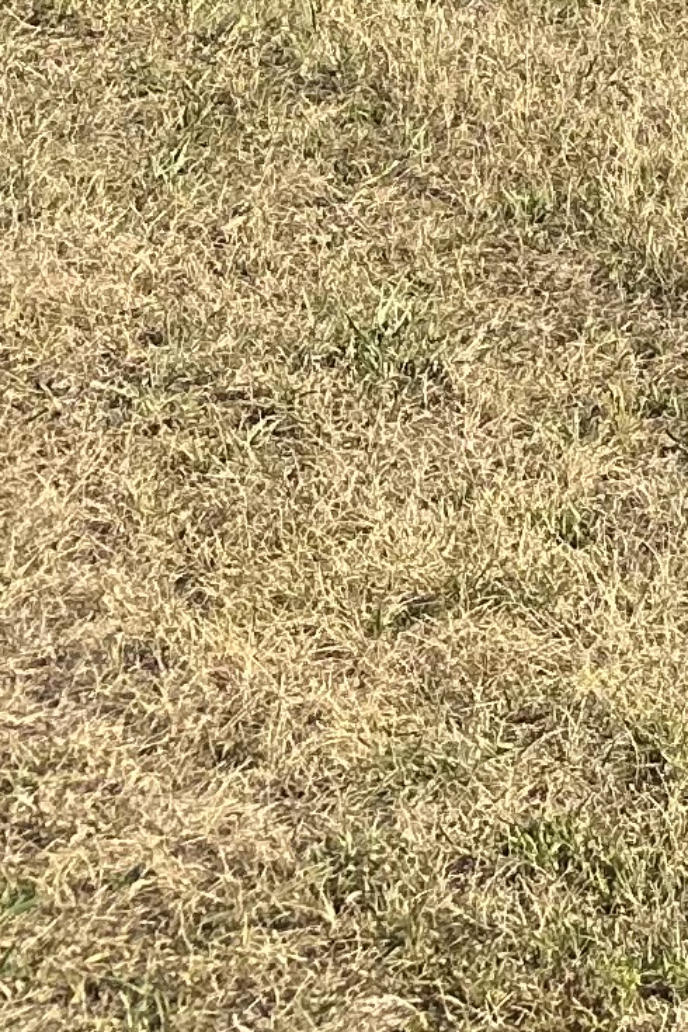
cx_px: 2235
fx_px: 3927
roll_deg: -2.9
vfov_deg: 13.5
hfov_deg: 8.1
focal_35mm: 137
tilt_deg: -3.0
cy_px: -817
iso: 80
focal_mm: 6.86
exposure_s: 1/2660
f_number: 1.78
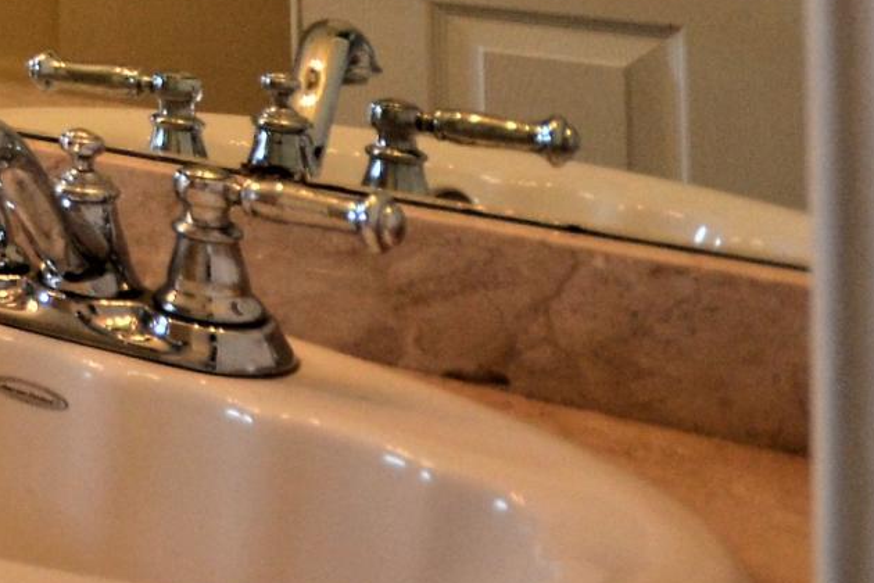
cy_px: -432
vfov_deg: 14.7
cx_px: -1165
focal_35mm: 82
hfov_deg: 15.3
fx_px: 1995
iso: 400
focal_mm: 11.5
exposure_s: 1/80
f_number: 4.5
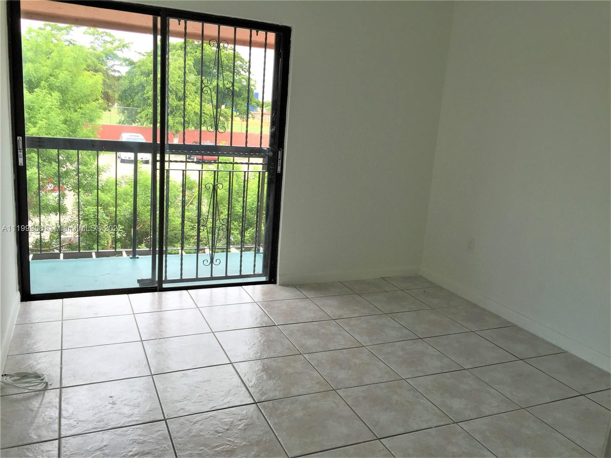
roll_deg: -3.2
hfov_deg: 61.7
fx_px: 512
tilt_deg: -12.7
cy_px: 229
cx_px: 306
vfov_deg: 48.2
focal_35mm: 29
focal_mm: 4.15
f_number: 2.2
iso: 32
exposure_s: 1/199
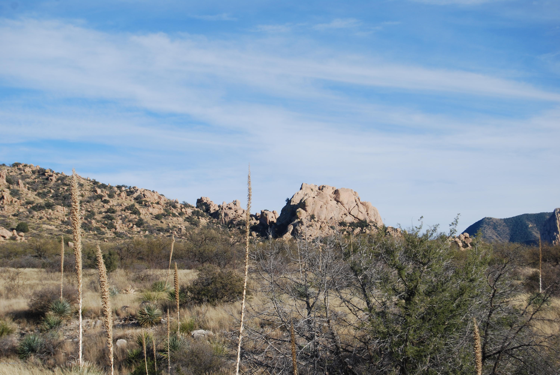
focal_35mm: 82
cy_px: 188
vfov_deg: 16.6
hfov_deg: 24.6
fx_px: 1285
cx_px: 280
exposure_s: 1/250
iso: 100
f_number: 8
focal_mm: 55
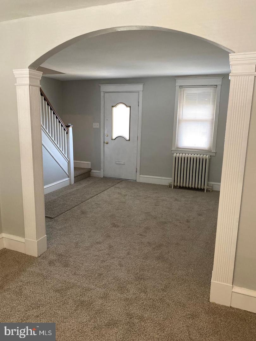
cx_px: 128
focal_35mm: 26
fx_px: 256
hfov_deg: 53.1
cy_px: 170
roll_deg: -1.6
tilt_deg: -7.7
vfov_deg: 67.3
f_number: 1.8
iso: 200
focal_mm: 4.25
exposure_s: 1/60
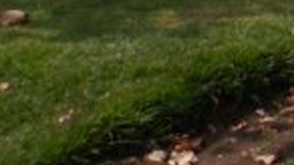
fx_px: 1543
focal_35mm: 198
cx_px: 924
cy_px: -465
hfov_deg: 8.7
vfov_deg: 5.4
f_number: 9.4
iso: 80
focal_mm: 4.9
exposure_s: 1/125
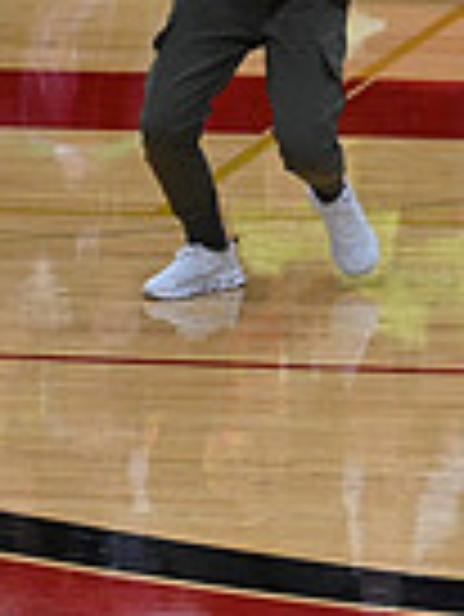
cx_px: 1194
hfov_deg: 2.7
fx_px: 9832
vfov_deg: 3.6
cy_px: 245
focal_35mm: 551
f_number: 4
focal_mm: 135
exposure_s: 1/400
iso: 4000
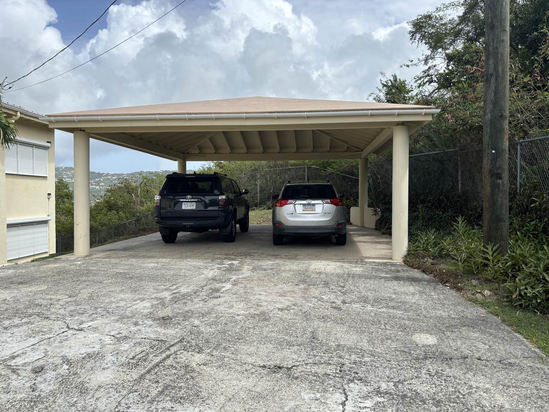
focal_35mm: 26
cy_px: 206
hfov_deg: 67.3
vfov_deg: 53.1
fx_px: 412
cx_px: 274
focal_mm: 5.96
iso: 50
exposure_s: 1/4255
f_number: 1.6
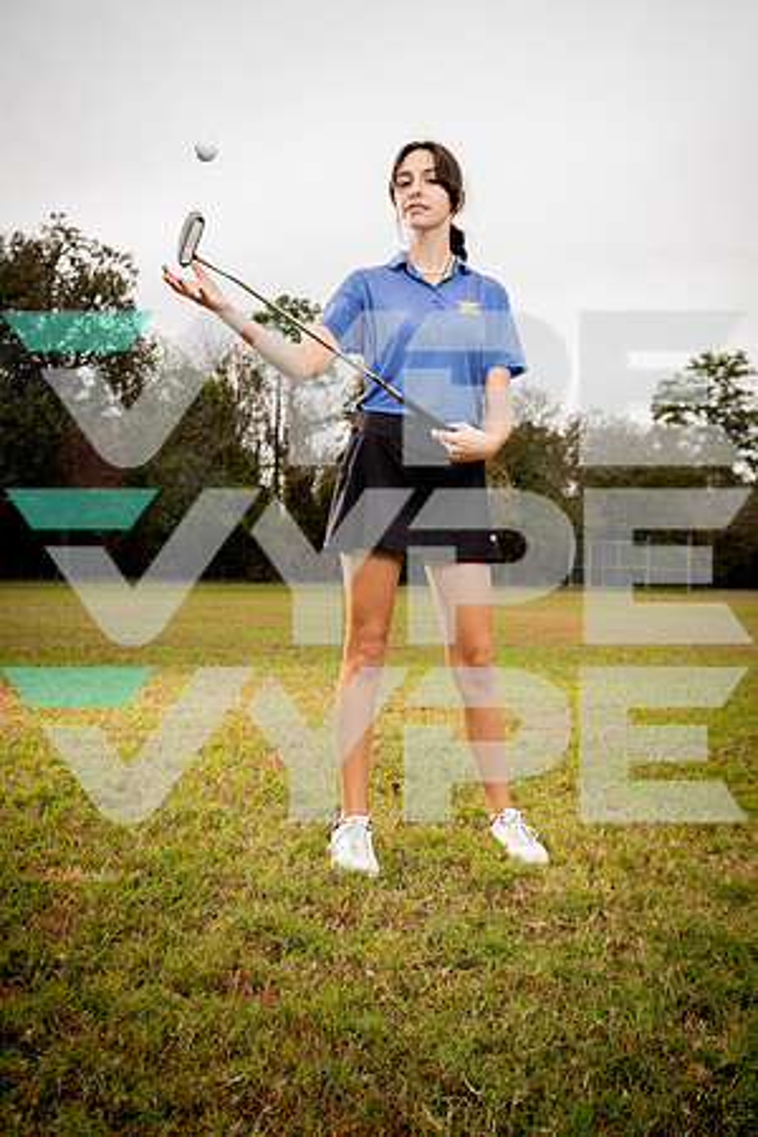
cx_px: 379
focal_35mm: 34
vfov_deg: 55.8
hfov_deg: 38.9
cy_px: 568
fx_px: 1074
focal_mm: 34
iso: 200
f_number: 4.5
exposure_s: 1/250
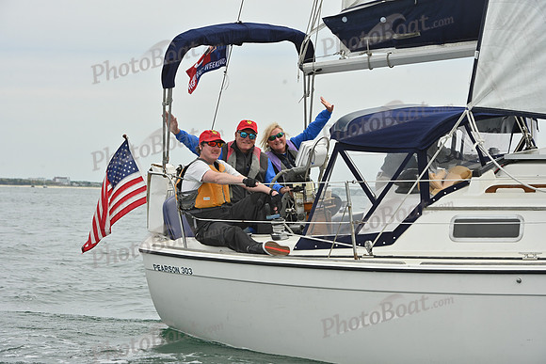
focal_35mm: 120
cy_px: 182
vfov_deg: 11.4
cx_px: 273
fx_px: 1820
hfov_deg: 17.1
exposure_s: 1/800
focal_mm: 120
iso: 320
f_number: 9
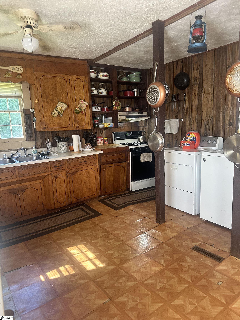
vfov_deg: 71.6
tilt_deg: -10.3
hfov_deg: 56.8
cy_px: 160
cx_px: 120
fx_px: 222
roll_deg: +1.2
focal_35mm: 24
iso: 250
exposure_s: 1/106
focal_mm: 6.86
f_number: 1.78
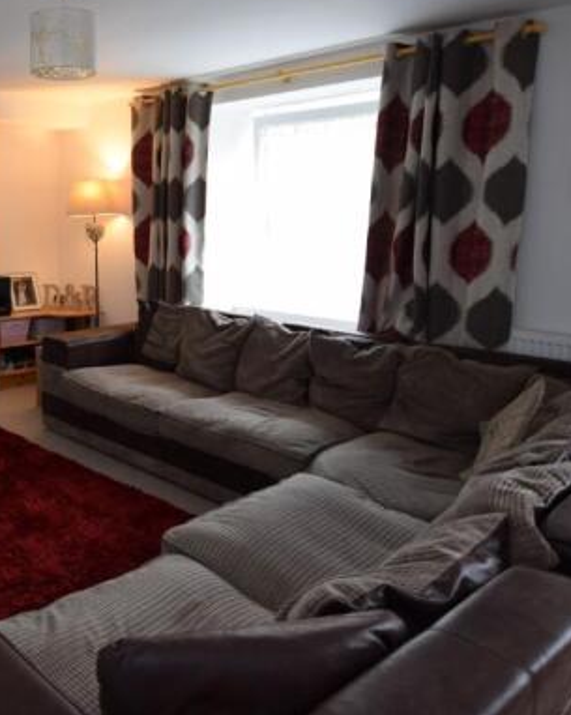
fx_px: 613
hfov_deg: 45.1
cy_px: 321
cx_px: 53
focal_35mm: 29
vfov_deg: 60.4
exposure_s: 1/10
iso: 100
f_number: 3.5
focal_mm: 12
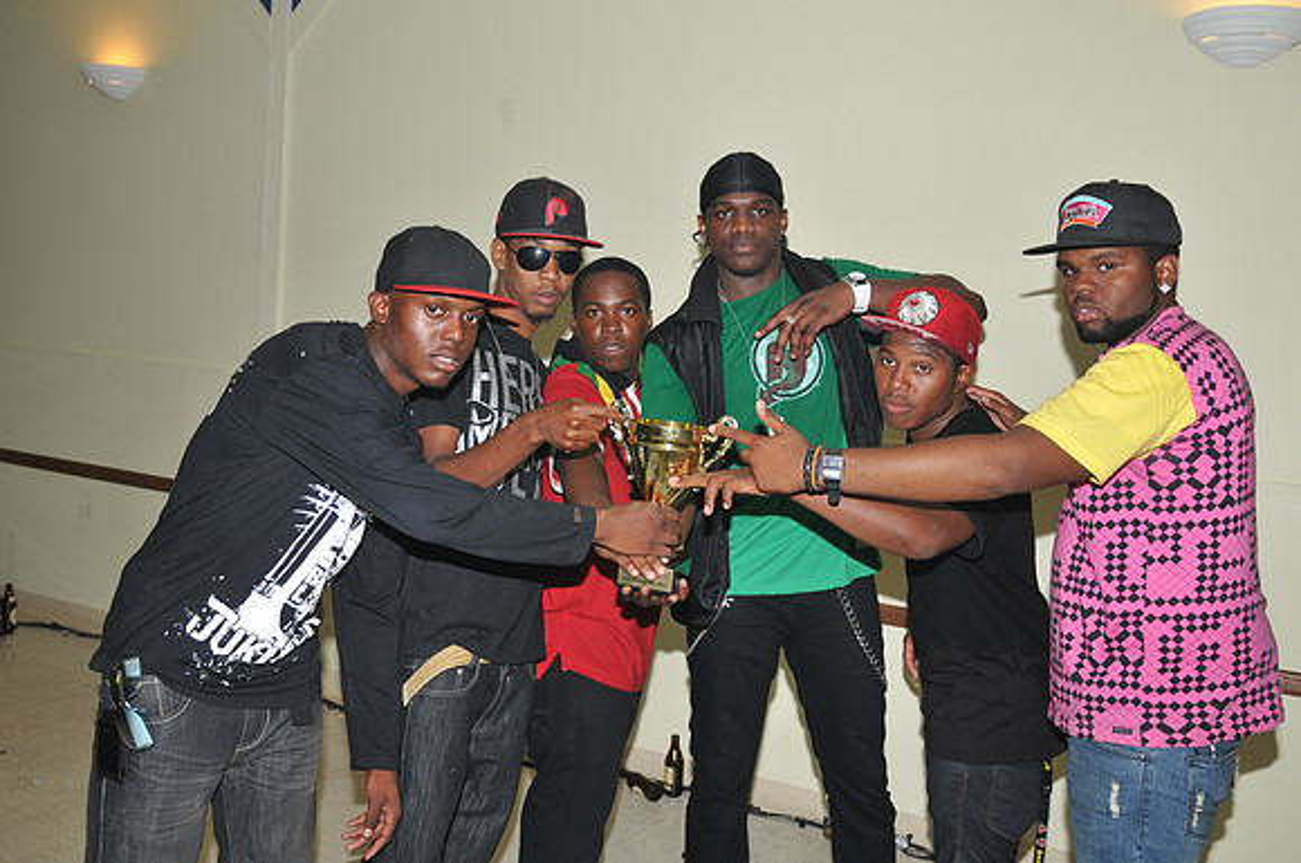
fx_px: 1299
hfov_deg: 53.2
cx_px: 650
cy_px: 432
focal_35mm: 36
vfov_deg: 36.8
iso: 320
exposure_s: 1/250
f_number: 5
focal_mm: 24
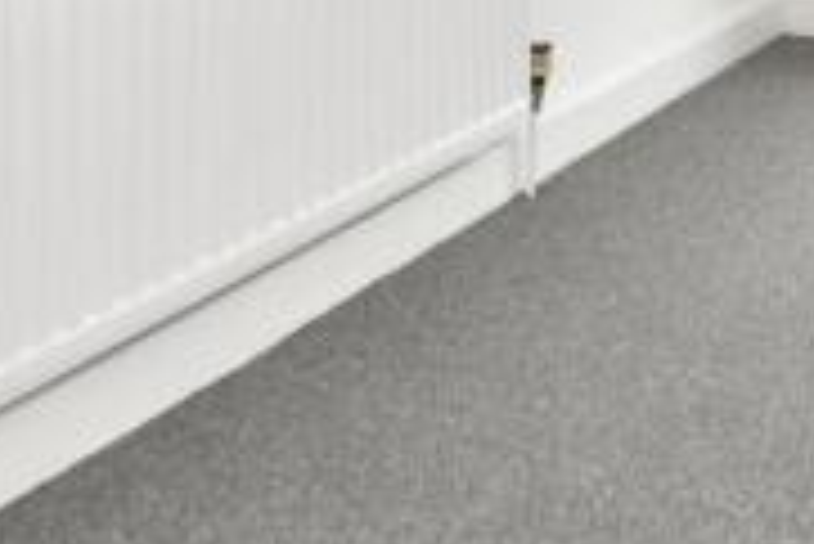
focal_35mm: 76
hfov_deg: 24.7
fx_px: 1720
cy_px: -362
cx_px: 904
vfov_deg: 15.9
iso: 125
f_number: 7.1
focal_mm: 14
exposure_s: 1/2
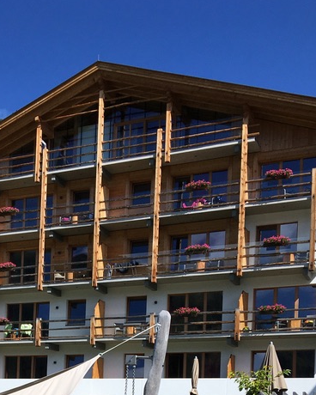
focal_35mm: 63
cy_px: 407
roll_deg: -2.0
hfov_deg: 23.6
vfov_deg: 28.0
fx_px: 736
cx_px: 33
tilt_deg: +1.2
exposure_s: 1/2079
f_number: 2.2
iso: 25
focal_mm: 4.15
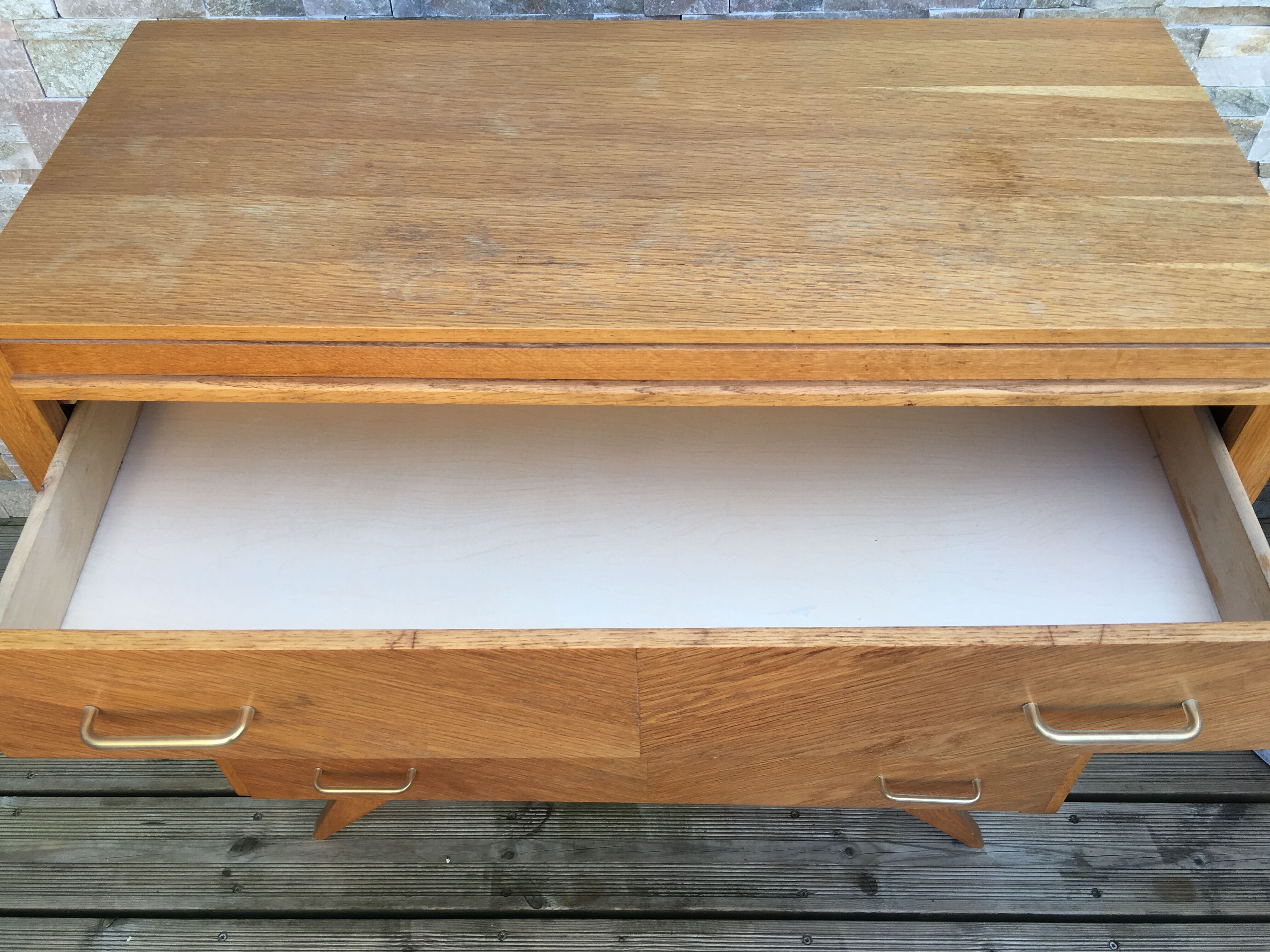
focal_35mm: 29
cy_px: 476
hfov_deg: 61.7
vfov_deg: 48.2
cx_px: 635
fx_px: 1064
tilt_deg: -47.8
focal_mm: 4.15
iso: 25
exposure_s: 1/105
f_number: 2.2
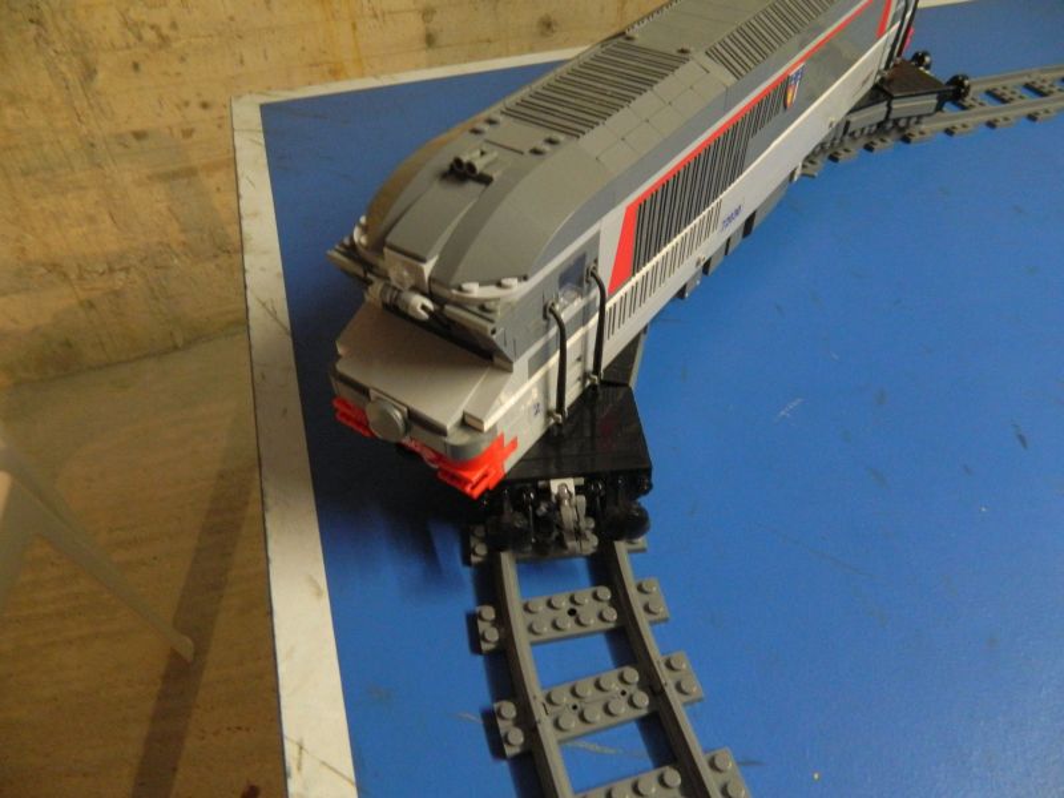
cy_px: 399
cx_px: 532
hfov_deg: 69.4
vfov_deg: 54.9
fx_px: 768
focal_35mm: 25
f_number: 3.1
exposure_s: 1/15
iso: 400
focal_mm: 4.5
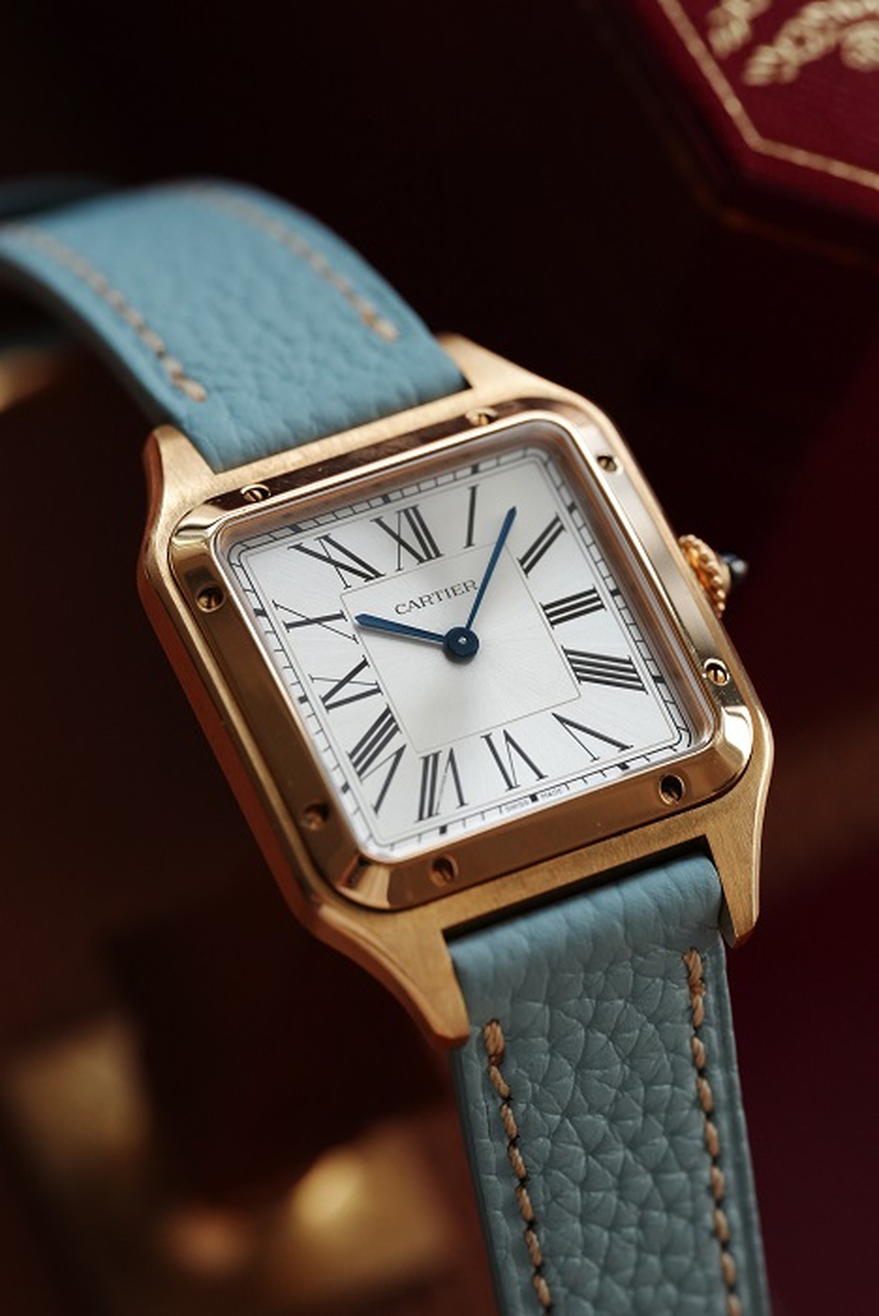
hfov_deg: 13.1
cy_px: 658
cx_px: 440
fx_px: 3842
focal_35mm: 105
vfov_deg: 19.4
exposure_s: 1/250
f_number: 5.6
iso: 2000
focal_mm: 105
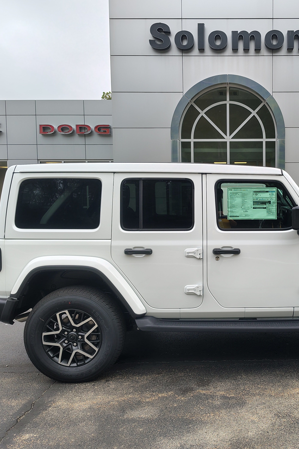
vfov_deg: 55.8
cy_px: 222
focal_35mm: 34
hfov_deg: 37.5
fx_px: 424
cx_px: 238
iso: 108
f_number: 1.8
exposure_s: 1/111
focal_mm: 5.56
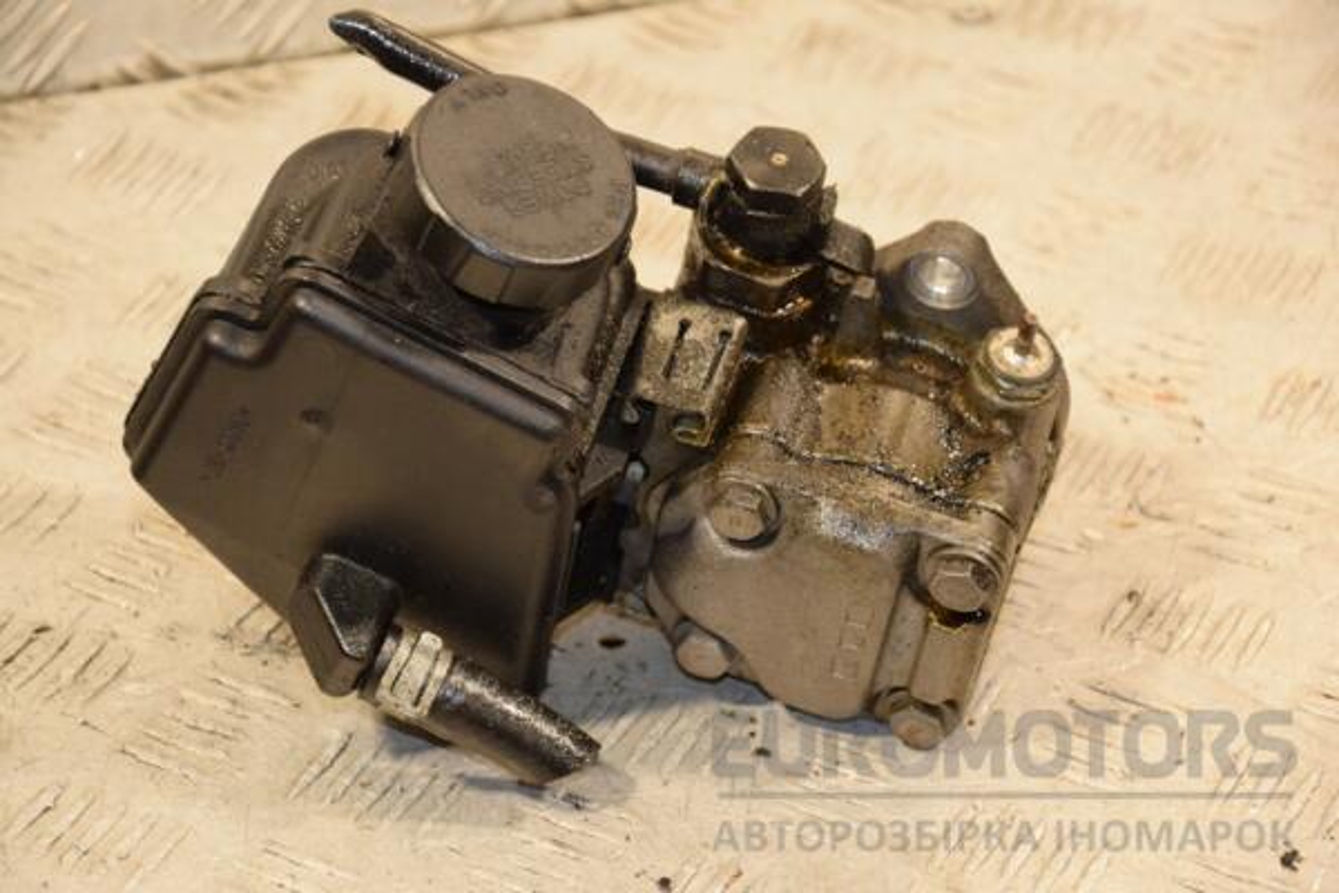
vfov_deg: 10.2
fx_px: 5021
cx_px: 670
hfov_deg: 15.2
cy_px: 446
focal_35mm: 135
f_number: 5.6
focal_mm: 90
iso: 800
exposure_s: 1/100
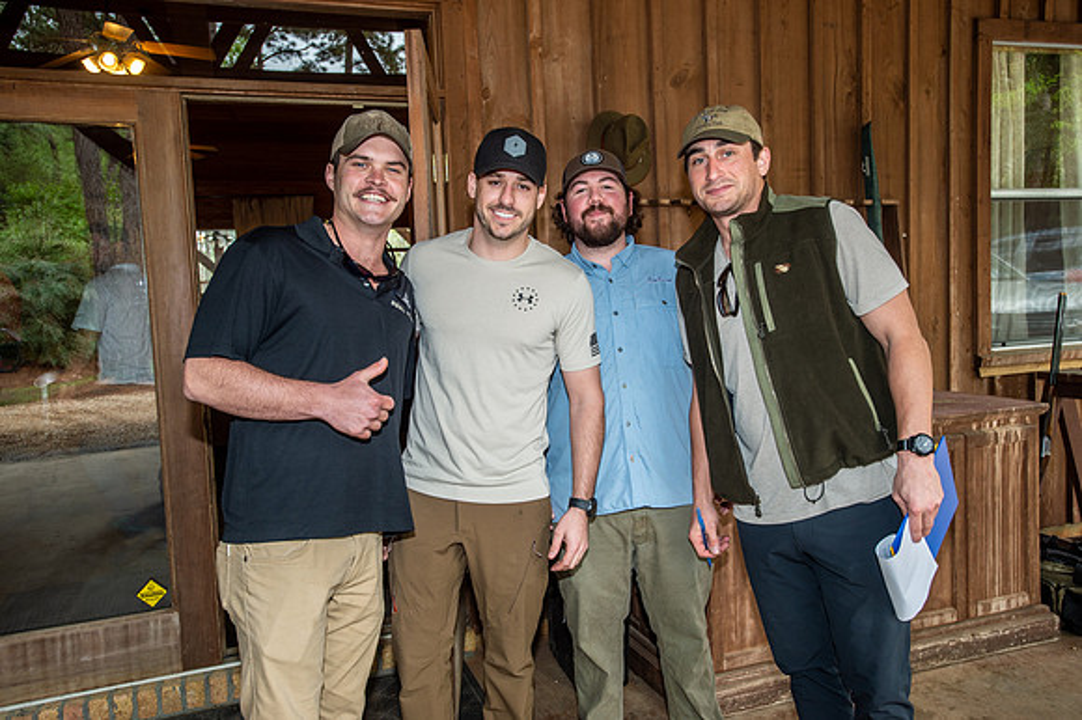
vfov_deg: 46.4
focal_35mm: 28
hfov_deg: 65.5
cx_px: 541
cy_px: 360
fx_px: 841
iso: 400
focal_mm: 28
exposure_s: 1/60
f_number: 5.6
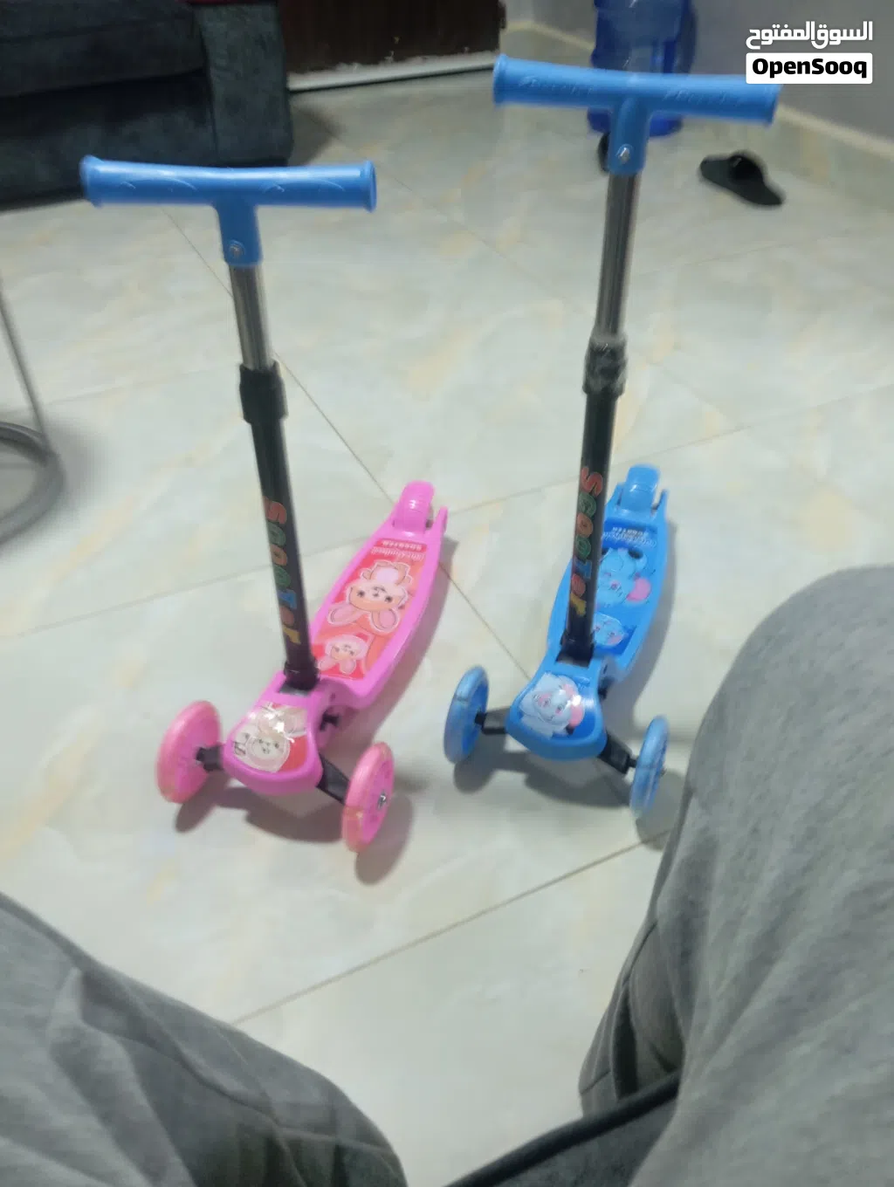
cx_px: 447
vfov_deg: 63.4
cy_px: 594
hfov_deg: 49.9
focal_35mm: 28
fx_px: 962
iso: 815
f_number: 1.8
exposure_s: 1/33.3
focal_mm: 4.22
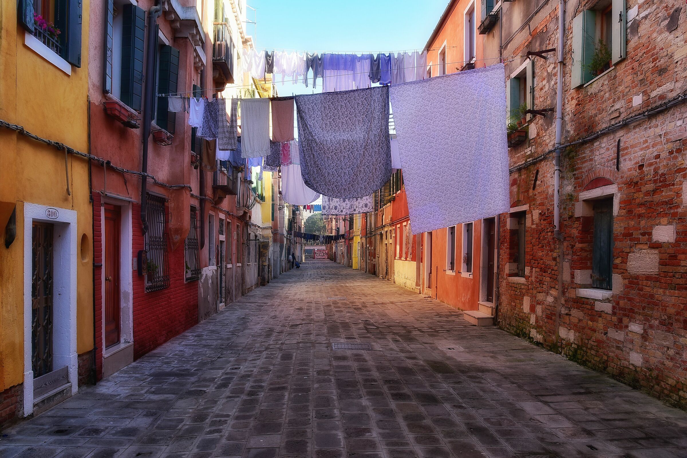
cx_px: 344
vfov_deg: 53.2
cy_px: 229
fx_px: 458
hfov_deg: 73.7
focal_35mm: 24
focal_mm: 24
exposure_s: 1/125
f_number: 8
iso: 200
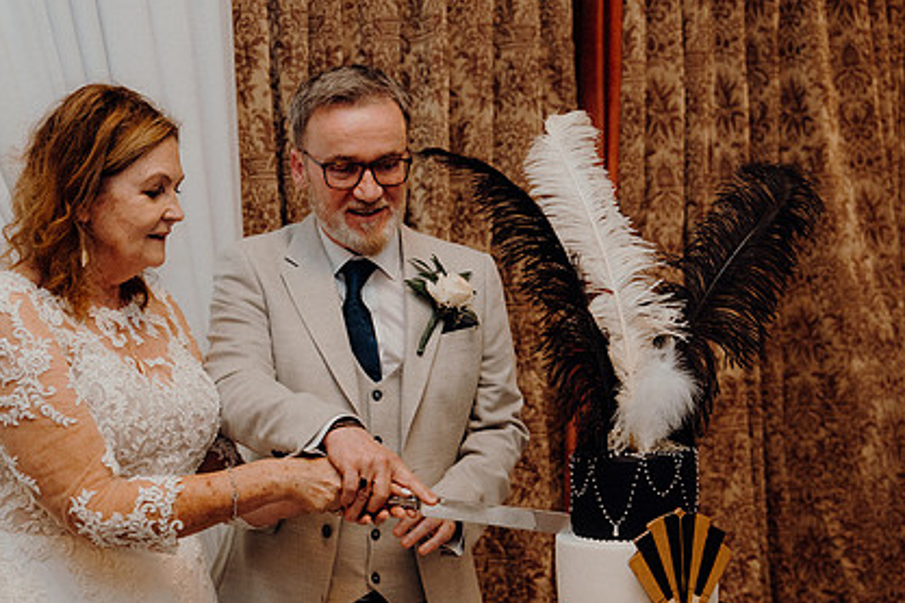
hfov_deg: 31.4
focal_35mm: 64
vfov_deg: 21.1
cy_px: 418
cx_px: 454
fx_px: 1609
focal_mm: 46
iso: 2500
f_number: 3.5
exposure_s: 1/200
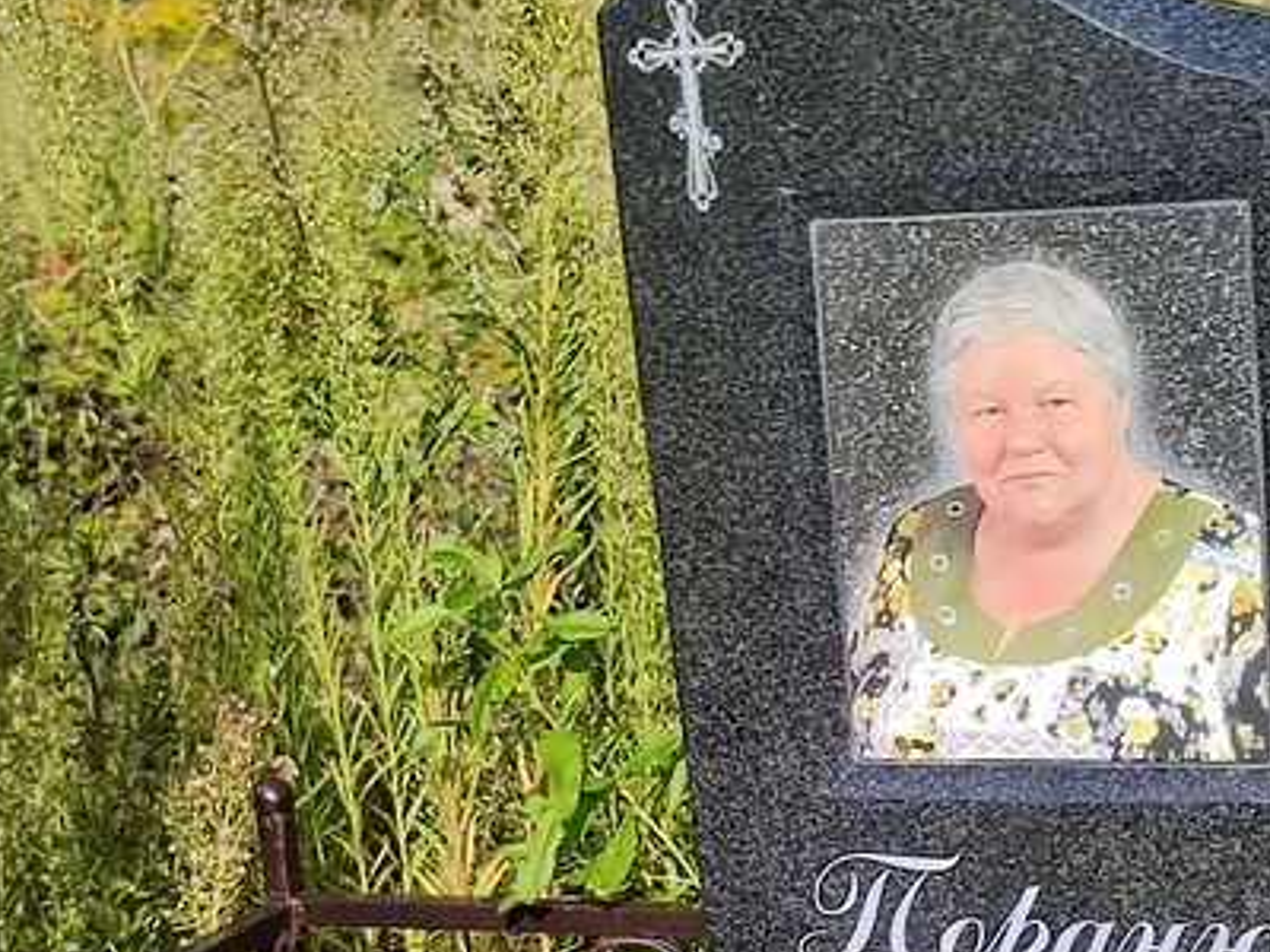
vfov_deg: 28.2
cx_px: 930
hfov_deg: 37.4
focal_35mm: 50
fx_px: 1834
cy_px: 822
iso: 50
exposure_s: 1/721
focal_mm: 6.04
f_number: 1.9
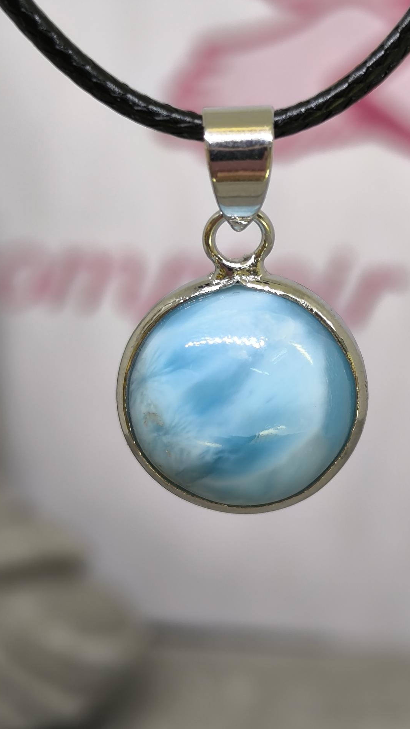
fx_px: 1971
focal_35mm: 102
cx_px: 258
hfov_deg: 11.9
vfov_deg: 20.9
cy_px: 365
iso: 64
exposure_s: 1/50
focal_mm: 6.14
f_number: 1.65
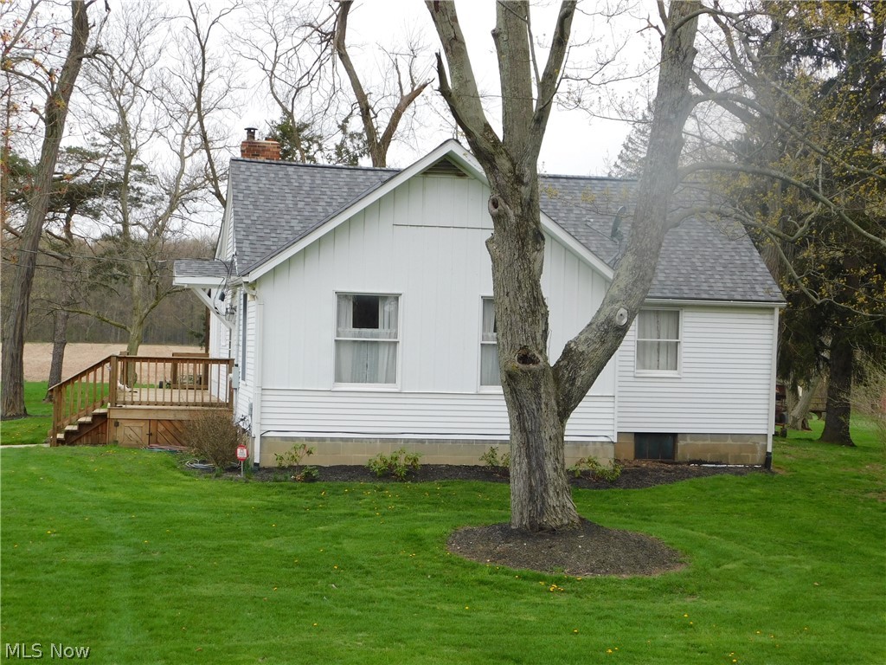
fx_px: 1510
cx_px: 443
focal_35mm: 59
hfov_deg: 32.7
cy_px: 332
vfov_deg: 24.8
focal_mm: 10.4
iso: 125
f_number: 4
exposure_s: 1/320
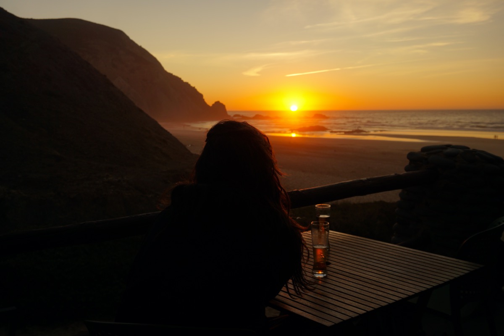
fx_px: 483
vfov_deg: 38.4
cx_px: 252
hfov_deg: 55.1
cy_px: 168
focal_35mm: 34
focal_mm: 23
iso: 160
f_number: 5.6
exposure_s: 1/320
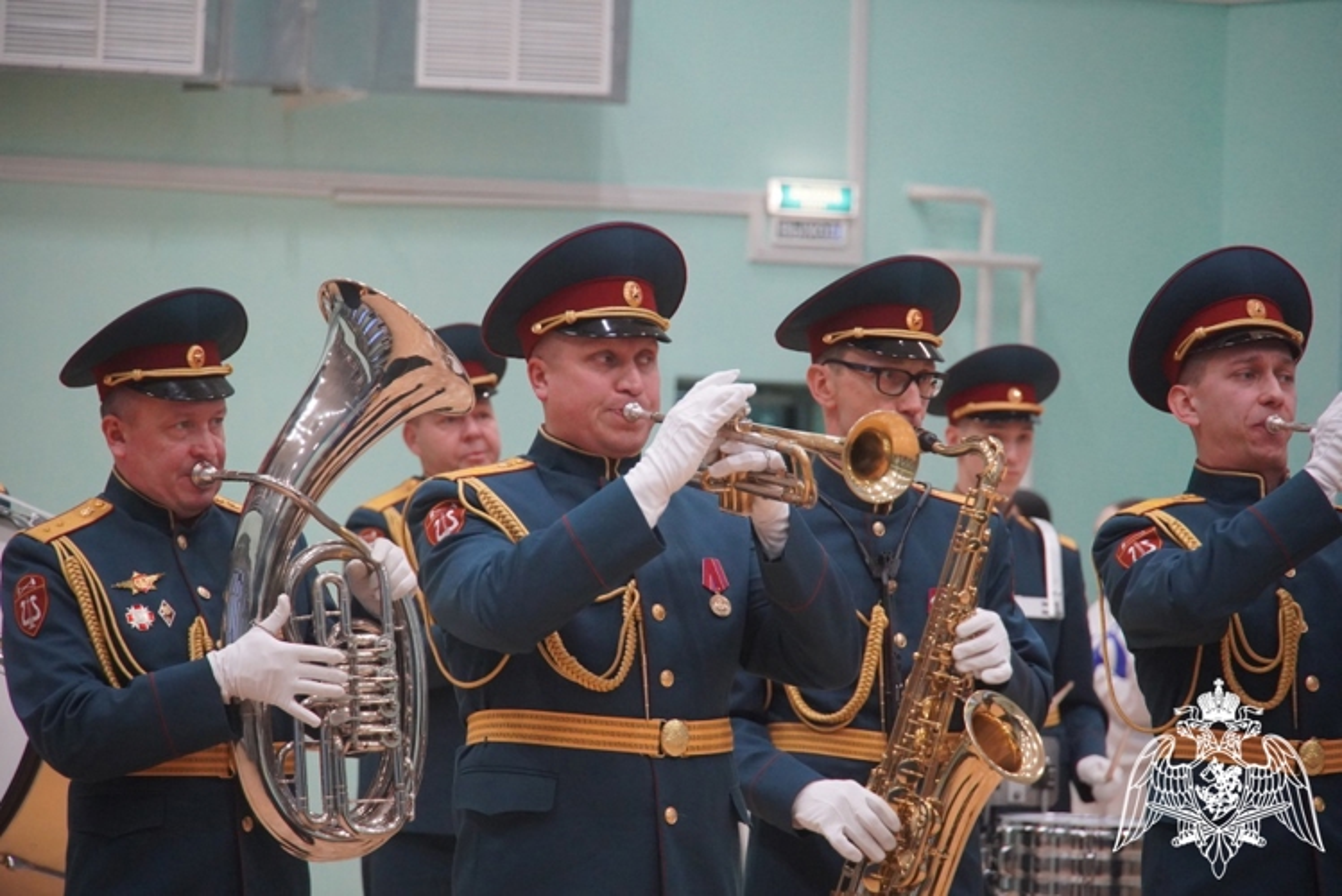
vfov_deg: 6.8
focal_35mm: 202
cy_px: 448
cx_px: 671
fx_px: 7551
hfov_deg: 10.2
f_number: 5.6
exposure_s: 1/250
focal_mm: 135
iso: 3200
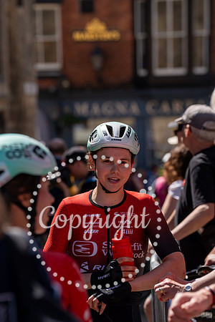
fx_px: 1792
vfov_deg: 10.3
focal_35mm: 200
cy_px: 161
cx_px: 108
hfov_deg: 6.9
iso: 100
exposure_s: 1/400
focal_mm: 200
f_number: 6.3
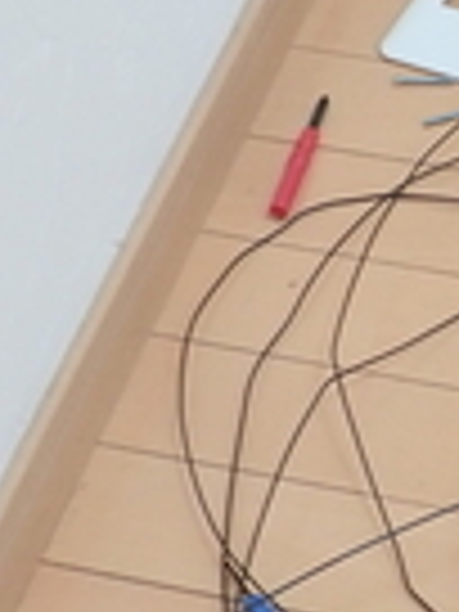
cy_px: 292
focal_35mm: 132
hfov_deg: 10.9
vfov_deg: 14.9
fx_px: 2334
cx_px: 662
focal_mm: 5.5
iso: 200
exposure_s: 1/50
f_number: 2.3
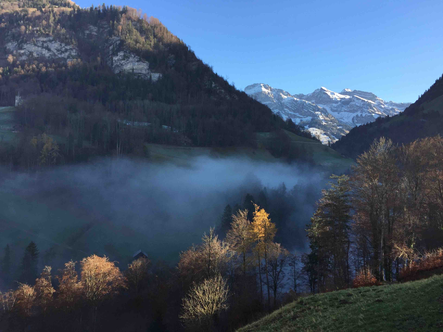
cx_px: 222
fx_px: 371
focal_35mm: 29
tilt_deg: -0.3
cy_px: 166
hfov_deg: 61.7
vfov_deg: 48.2
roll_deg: -2.5
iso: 32
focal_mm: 4.15
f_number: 2.2
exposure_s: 1/549
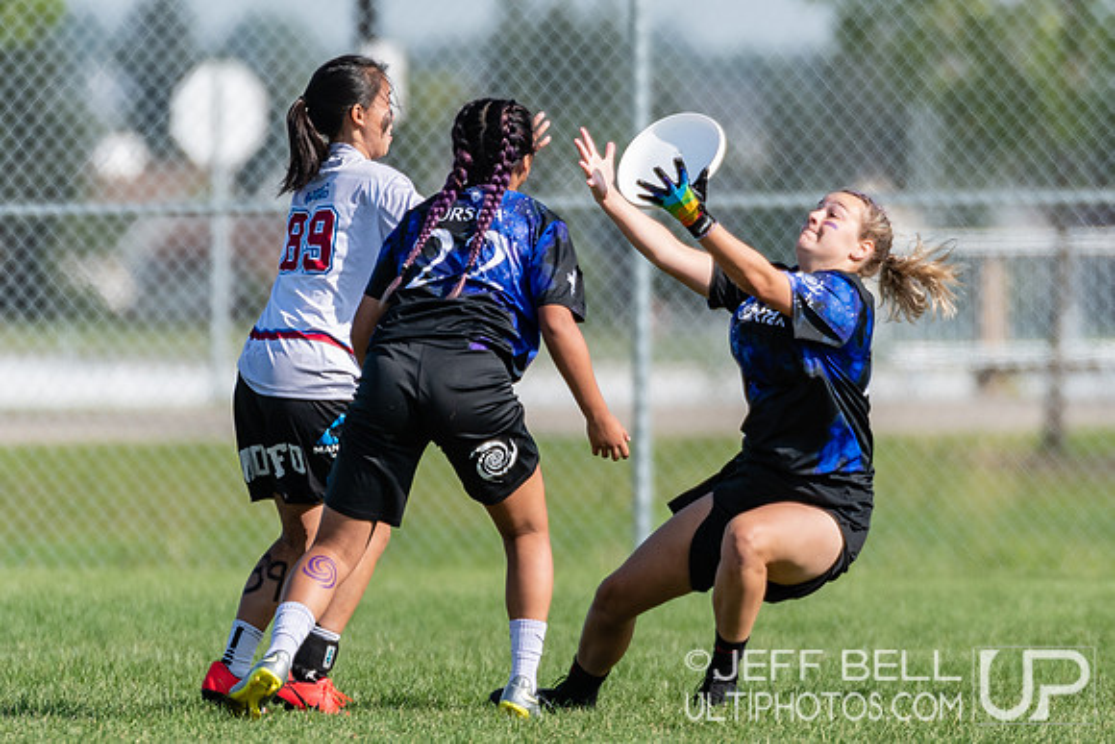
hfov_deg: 2.0
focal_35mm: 1035
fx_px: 32055
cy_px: 338
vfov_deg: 1.3
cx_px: 777
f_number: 4
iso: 200
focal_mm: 400
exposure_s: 1/1250
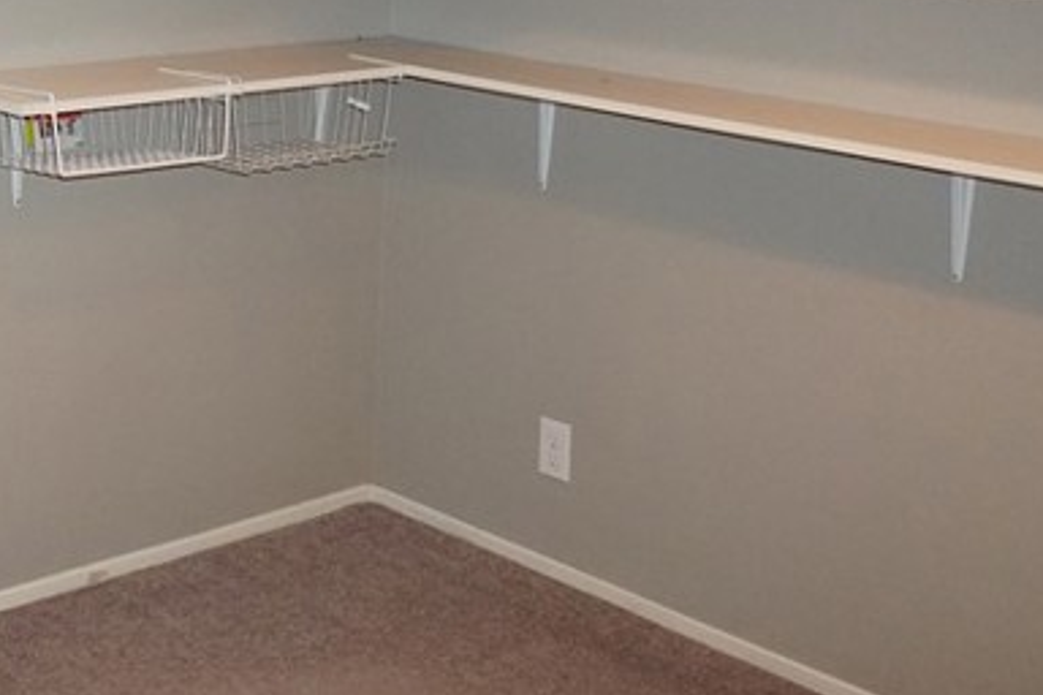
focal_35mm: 64
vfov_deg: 20.0
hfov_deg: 29.1
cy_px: -132
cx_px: -33
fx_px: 1854
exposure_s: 1/160
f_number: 3.5
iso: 3200
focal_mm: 16
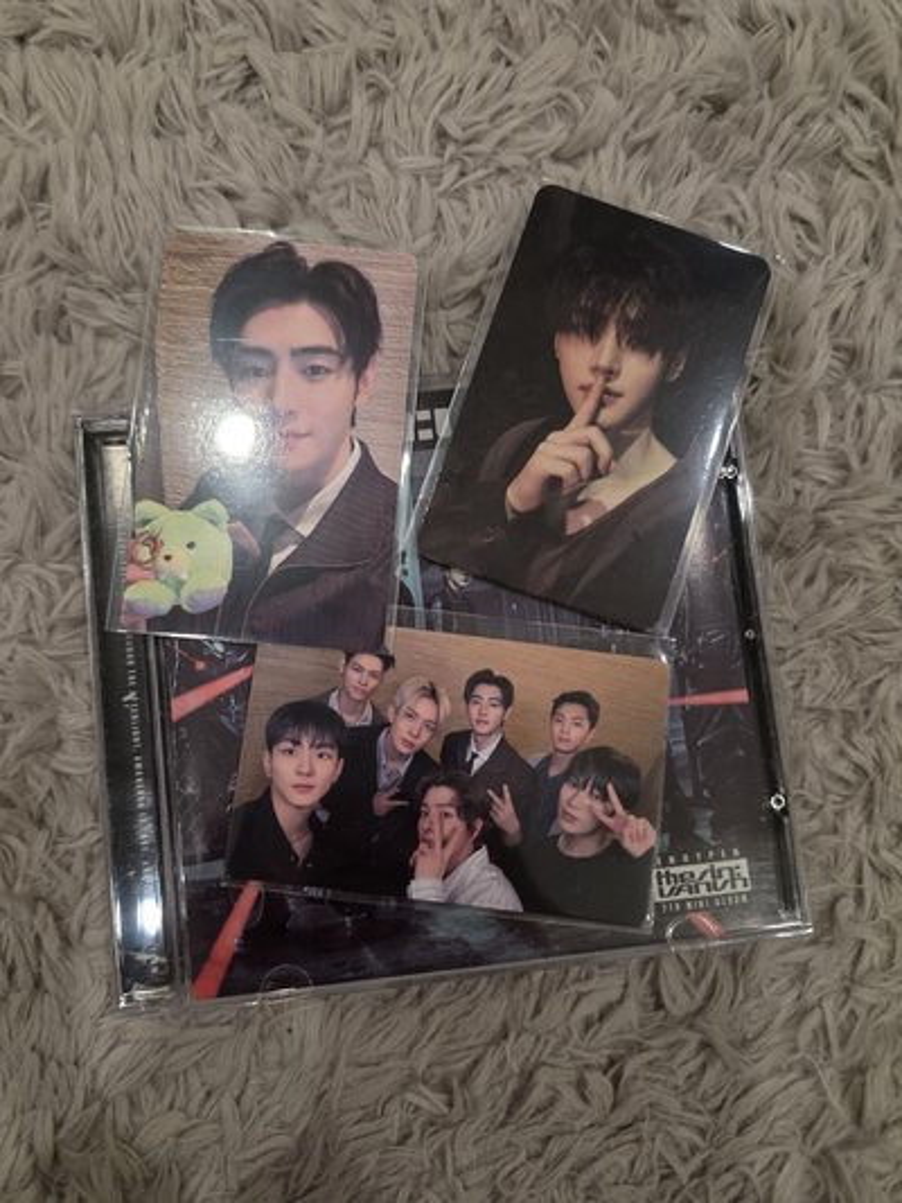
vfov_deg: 73.9
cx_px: 451
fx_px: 799
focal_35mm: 23
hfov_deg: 58.9
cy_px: 602
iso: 200
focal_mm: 6.5
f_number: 1.4
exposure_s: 1/120
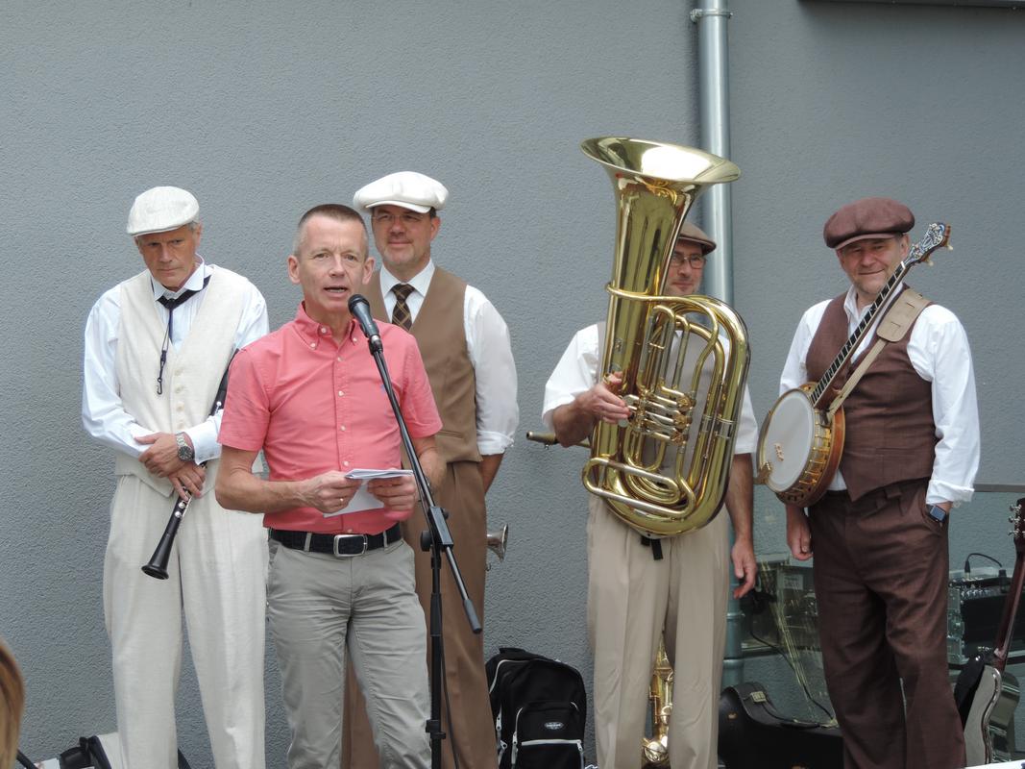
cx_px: 512
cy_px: 384
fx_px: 3553
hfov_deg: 16.4
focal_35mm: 120
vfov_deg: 12.3
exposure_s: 1/100
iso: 80
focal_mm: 21.4
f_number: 4.2
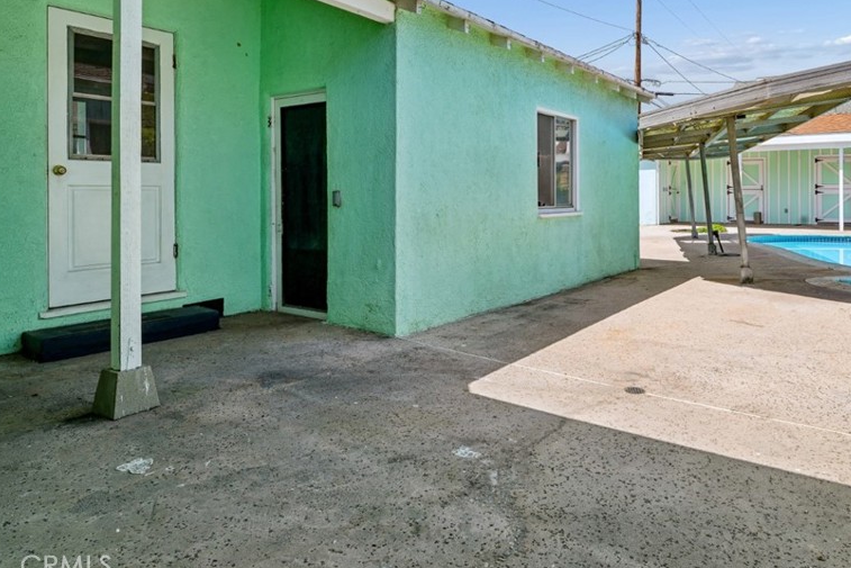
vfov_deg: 52.9
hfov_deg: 73.7
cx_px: 511
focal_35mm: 24
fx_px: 560
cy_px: 197
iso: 64
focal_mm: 17.5
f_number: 9
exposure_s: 1/40
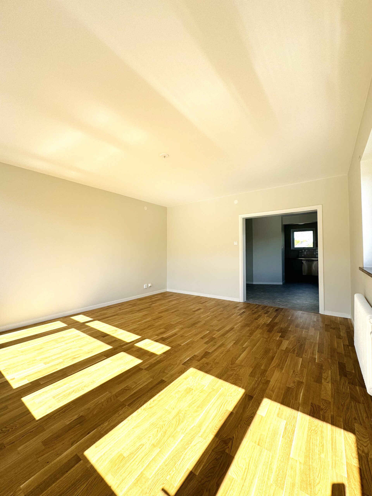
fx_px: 201
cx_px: 186
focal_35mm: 14
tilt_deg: +1.8
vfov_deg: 102.1
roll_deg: +0.2
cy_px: 248
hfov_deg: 85.7
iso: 40
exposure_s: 1/299
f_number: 2.2
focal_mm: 2.22
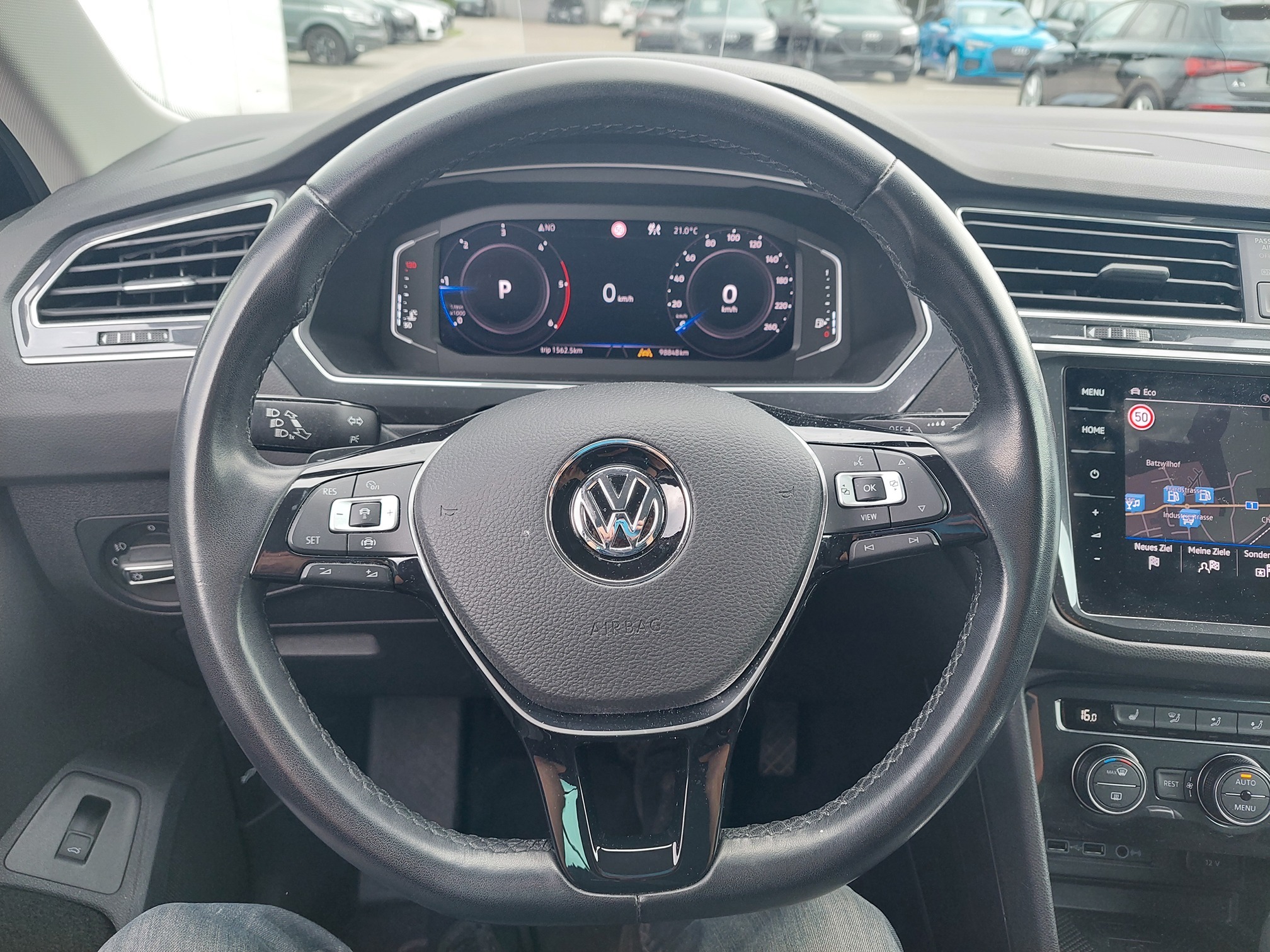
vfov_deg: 56.8
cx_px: 635
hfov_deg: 71.6
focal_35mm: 24
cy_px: 476
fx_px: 881
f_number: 1.8
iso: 50
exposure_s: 1/50
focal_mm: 5.23
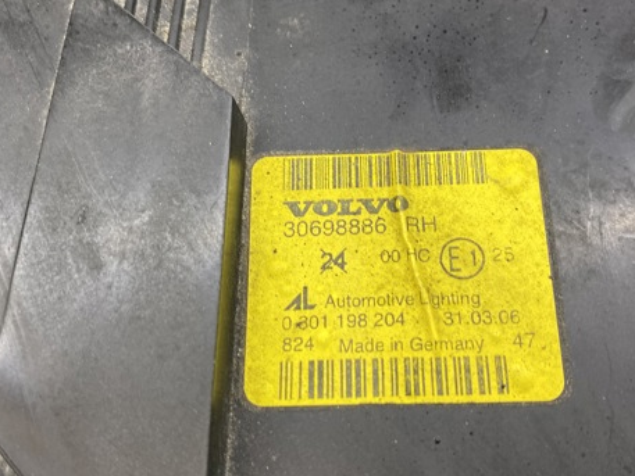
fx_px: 642
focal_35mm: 35
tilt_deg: -73.6
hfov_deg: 52.4
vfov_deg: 40.7
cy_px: 235
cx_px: 364
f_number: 1.8
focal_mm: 4.25
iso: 125
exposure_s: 1/104
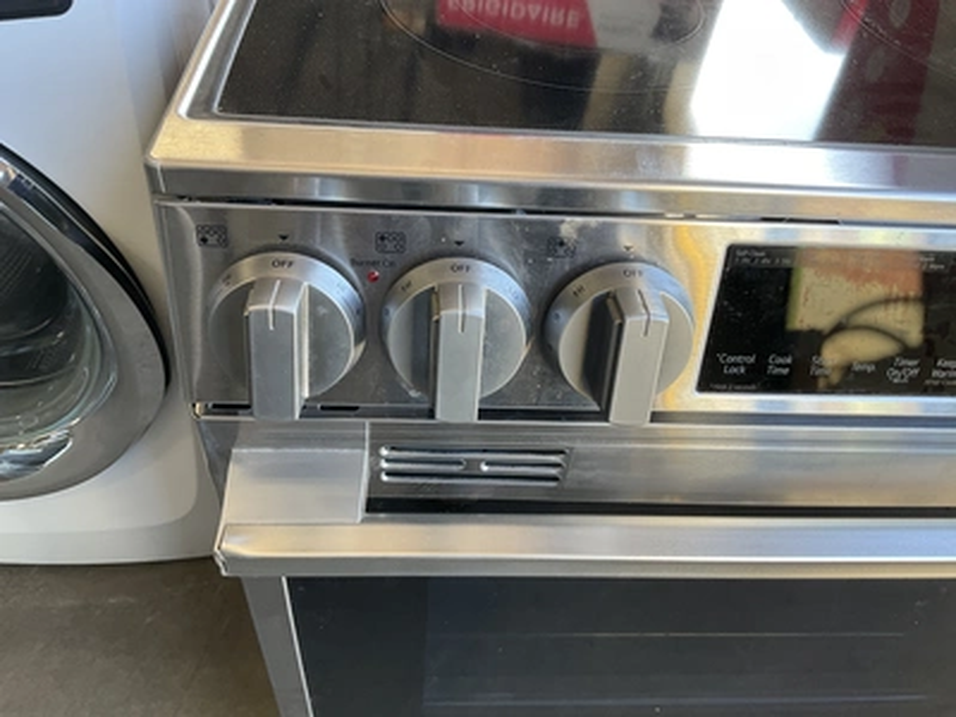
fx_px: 801
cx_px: 478
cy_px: 358
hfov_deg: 61.7
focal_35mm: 29
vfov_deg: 48.2
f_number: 1.8
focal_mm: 3
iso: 40
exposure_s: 1/60
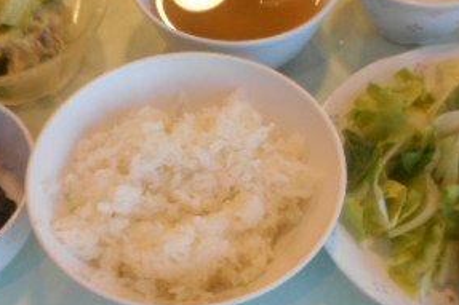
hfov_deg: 34.5
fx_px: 739
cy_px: 166
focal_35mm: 58
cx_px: 233
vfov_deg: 23.3
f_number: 3.7
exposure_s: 1/30
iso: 280
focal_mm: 4.5
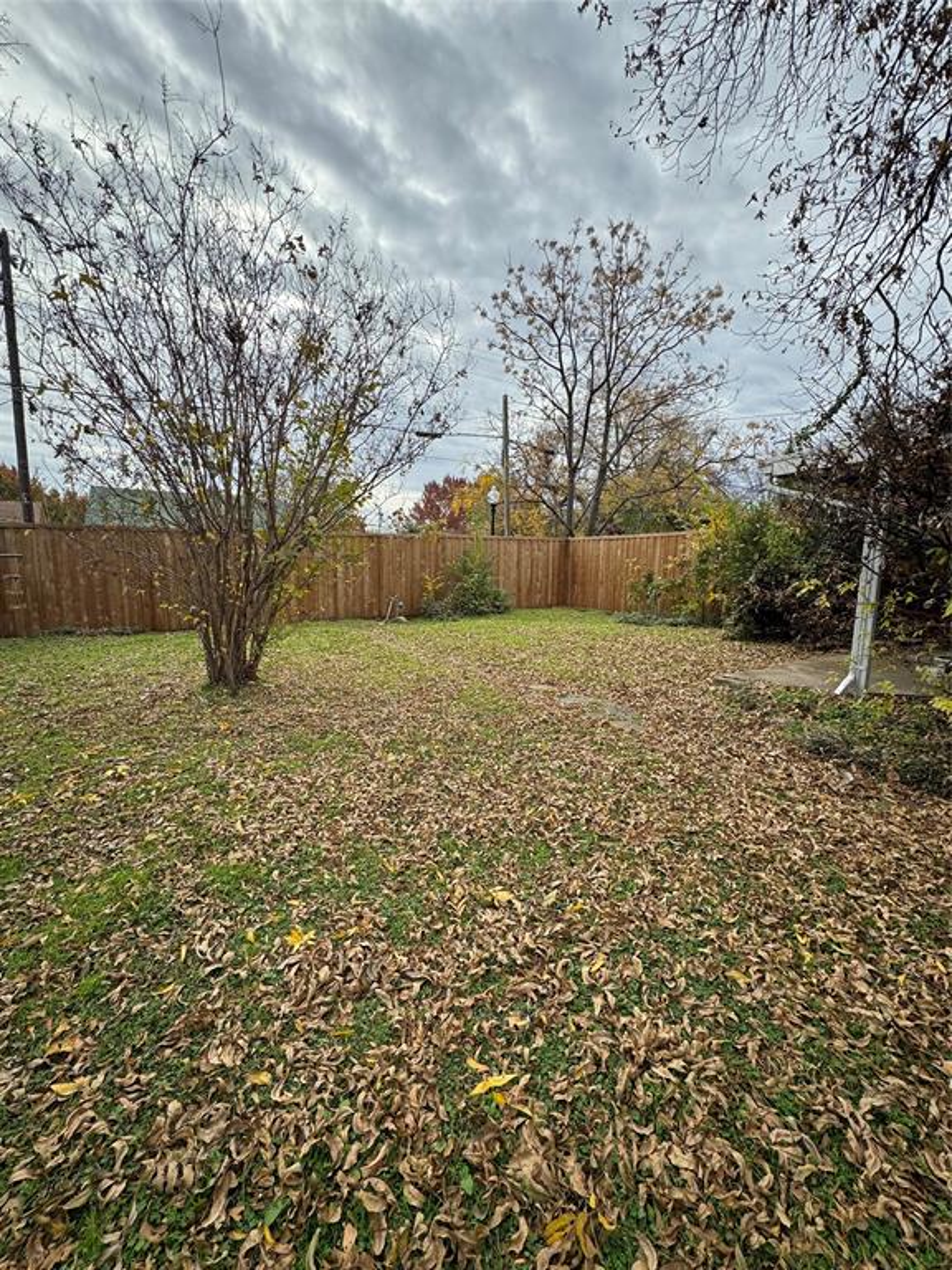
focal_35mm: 14
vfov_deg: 102.1
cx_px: 476
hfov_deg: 85.7
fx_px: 513
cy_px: 635
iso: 40
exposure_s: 1/505
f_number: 2.2
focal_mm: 2.22
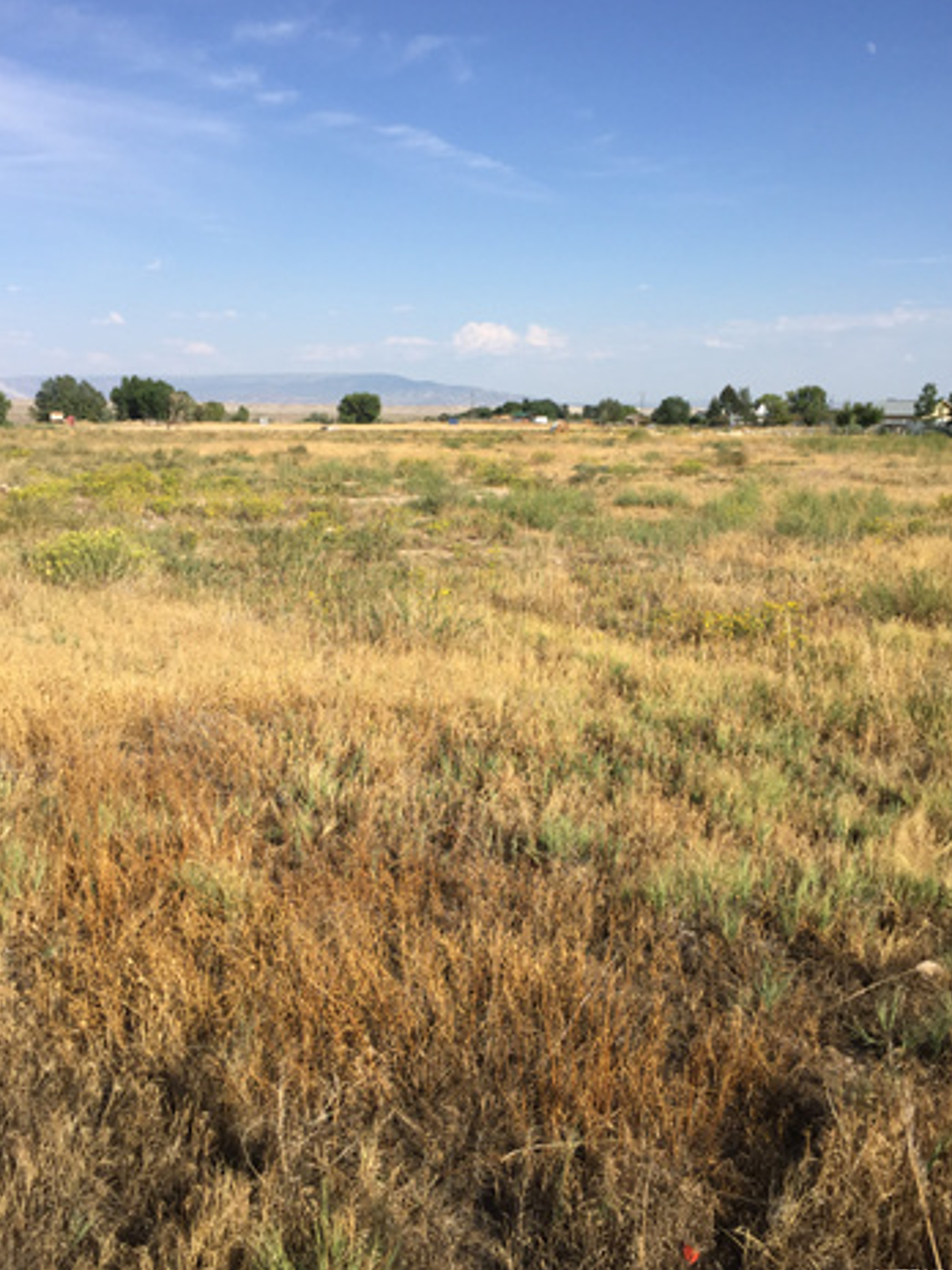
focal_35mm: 30
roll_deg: -0.2
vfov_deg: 60.0
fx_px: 1100
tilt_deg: -13.5
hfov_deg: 46.8
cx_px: 471
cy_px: 632
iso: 32
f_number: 2.2
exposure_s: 1/2083
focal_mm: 4.15
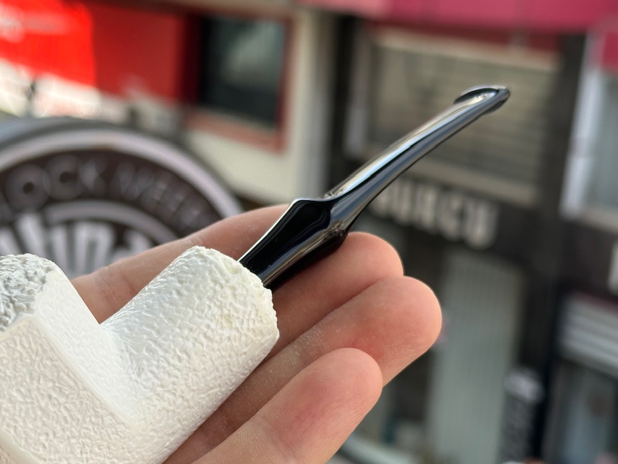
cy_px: 290
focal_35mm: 71
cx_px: 212
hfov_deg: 27.3
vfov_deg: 20.7
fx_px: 1268
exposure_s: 1/919
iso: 64
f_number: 1.78
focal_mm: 6.86
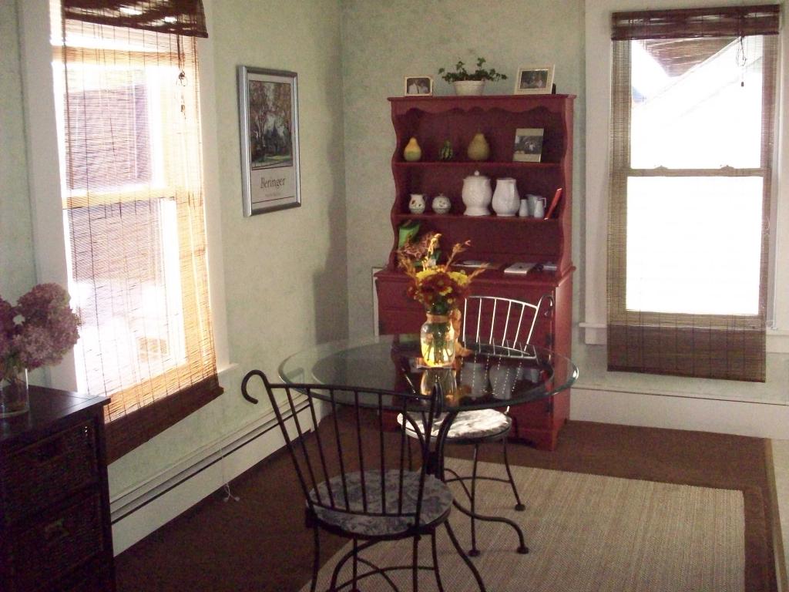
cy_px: 296
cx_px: 394
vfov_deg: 38.7
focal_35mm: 37
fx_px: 843
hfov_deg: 50.1
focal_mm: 6.2
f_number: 2.8
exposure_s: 1/128
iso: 800
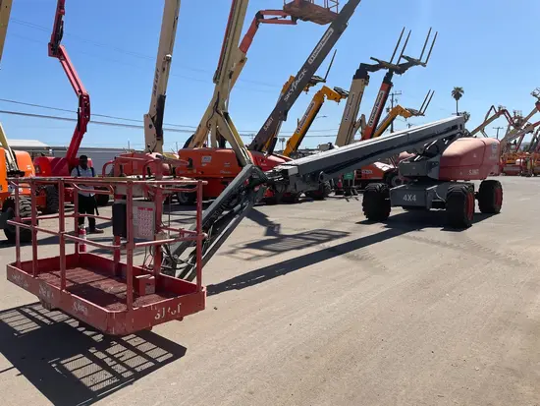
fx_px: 406
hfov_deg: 67.3
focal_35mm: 26
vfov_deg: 53.1
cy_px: 203
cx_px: 270
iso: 50
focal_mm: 4.2
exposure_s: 1/6897
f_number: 1.6
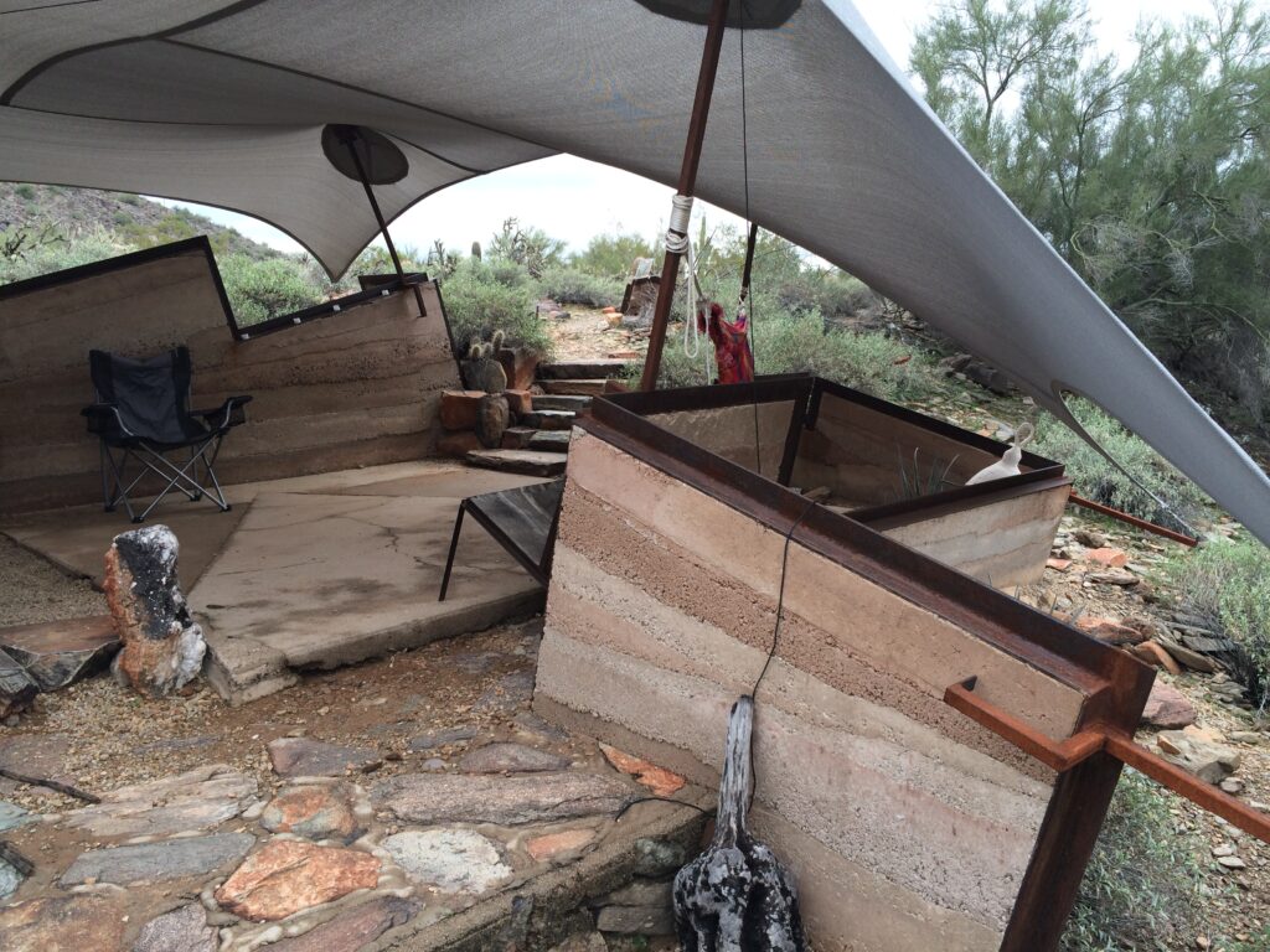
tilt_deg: -10.3
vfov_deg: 48.2
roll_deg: +2.4
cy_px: 476
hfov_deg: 61.7
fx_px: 1064
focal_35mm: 29
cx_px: 635
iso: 32
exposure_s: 1/387
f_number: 2.2
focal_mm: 4.15
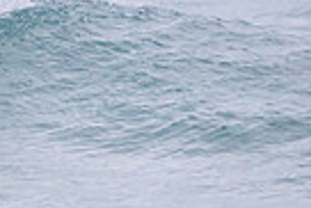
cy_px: 68
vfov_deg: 0.5
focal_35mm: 2606
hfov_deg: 0.8
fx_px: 22537
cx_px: -288
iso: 2000
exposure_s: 1/2000
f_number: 5.6
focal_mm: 500
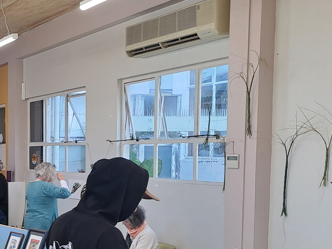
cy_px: 211
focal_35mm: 61
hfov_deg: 28.0
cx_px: -60
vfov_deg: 23.6
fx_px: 585
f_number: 1.8
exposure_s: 1/100
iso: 50
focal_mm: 4.65
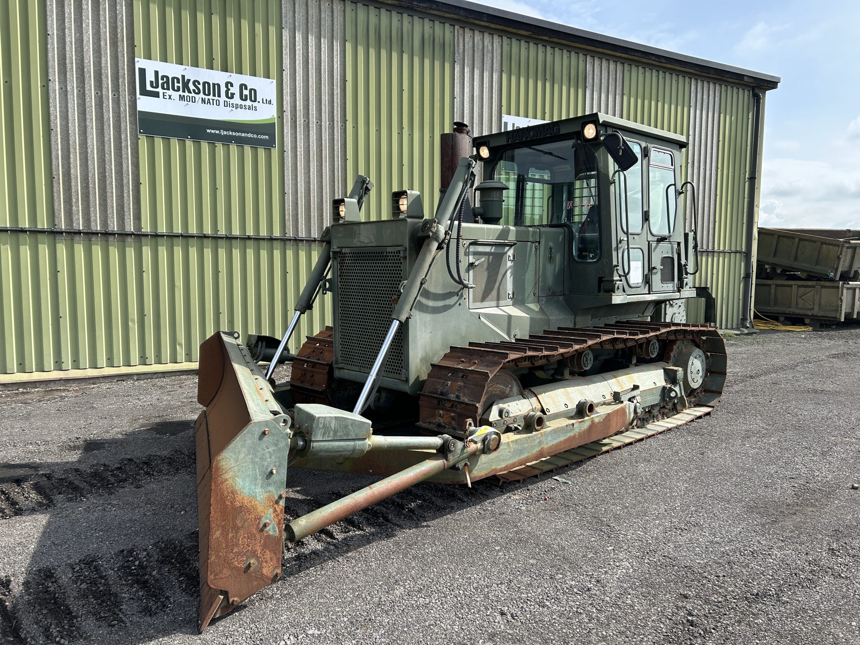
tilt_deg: -4.6
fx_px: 646
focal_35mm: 26
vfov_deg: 53.1
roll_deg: -1.3
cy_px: 322
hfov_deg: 67.3
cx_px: 430
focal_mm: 5.7
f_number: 1.5
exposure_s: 1/1901
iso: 50
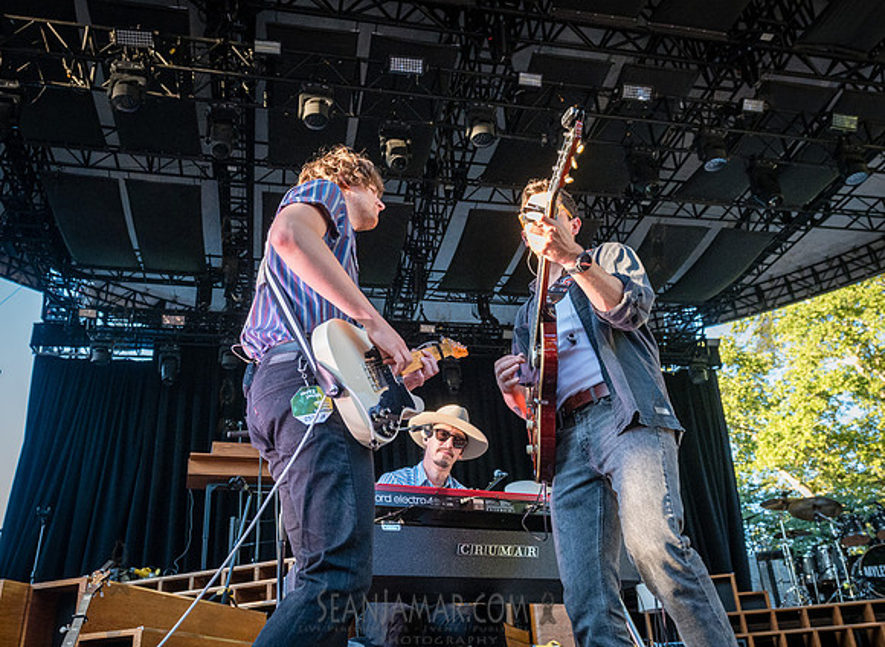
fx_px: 781
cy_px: 357
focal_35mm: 31
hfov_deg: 59.1
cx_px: 437
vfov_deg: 44.9
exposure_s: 1/500
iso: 2000
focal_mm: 24
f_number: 5
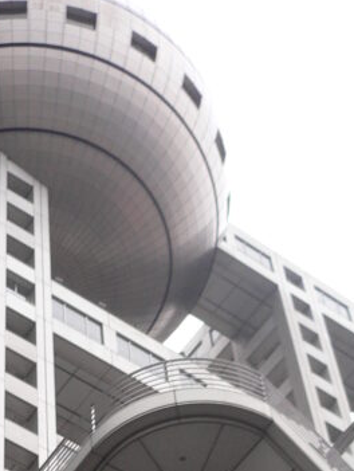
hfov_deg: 14.5
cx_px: 133
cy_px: 609
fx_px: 1388
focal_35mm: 102
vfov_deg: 18.0
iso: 100
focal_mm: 5.8
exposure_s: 1/100
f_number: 2.8
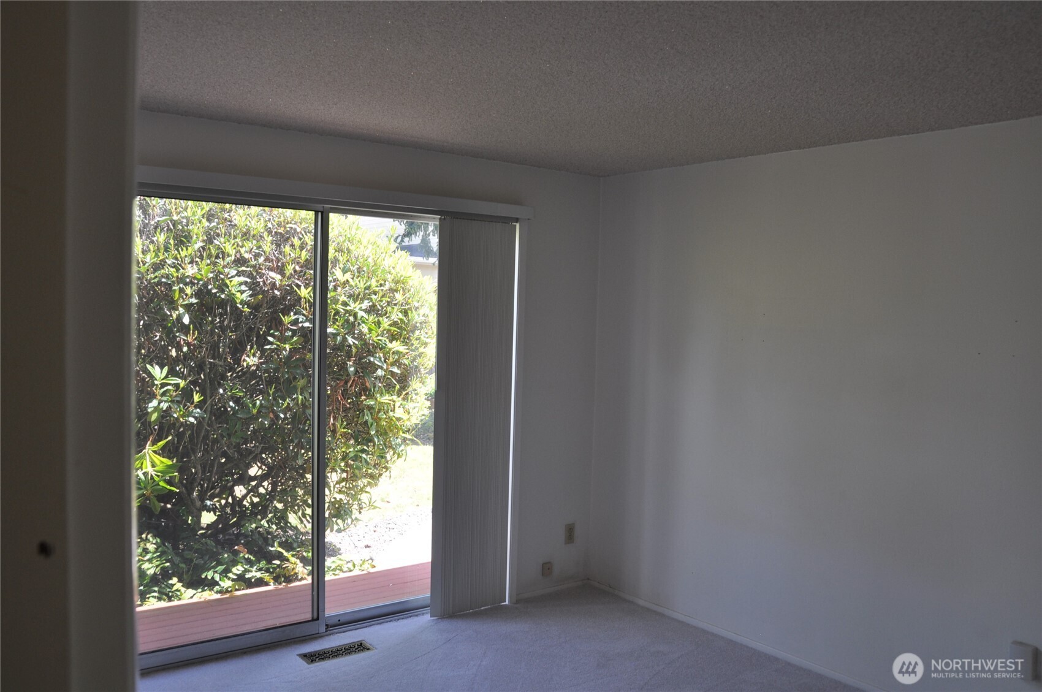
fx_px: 867
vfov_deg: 43.5
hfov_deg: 62.0
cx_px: 521
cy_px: 346
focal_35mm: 30
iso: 200
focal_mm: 20
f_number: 7.1
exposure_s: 1/50
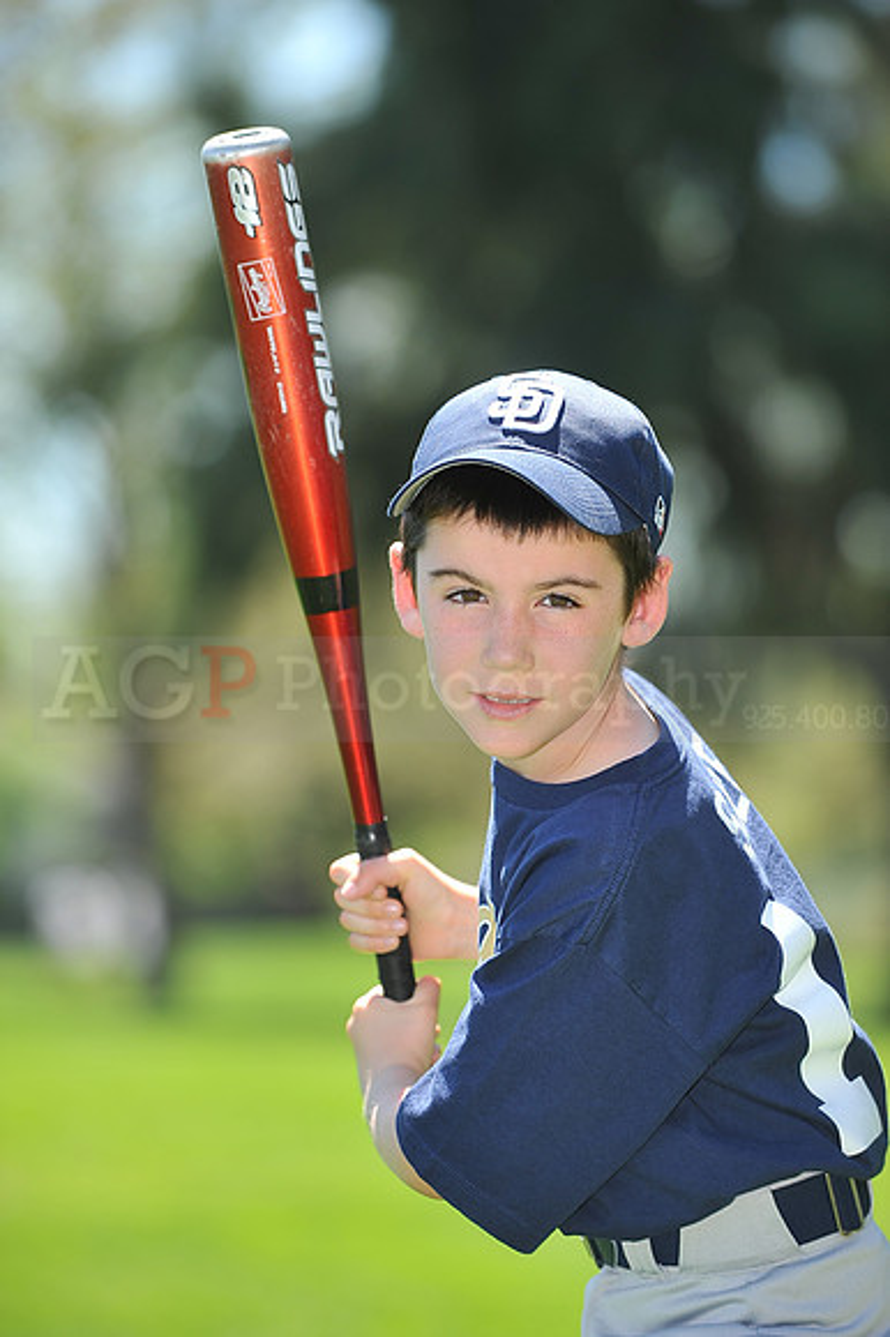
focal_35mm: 200
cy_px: 668
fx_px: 7425
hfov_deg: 6.9
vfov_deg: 10.3
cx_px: 445
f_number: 4.5
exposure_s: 1/640
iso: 200
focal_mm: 200
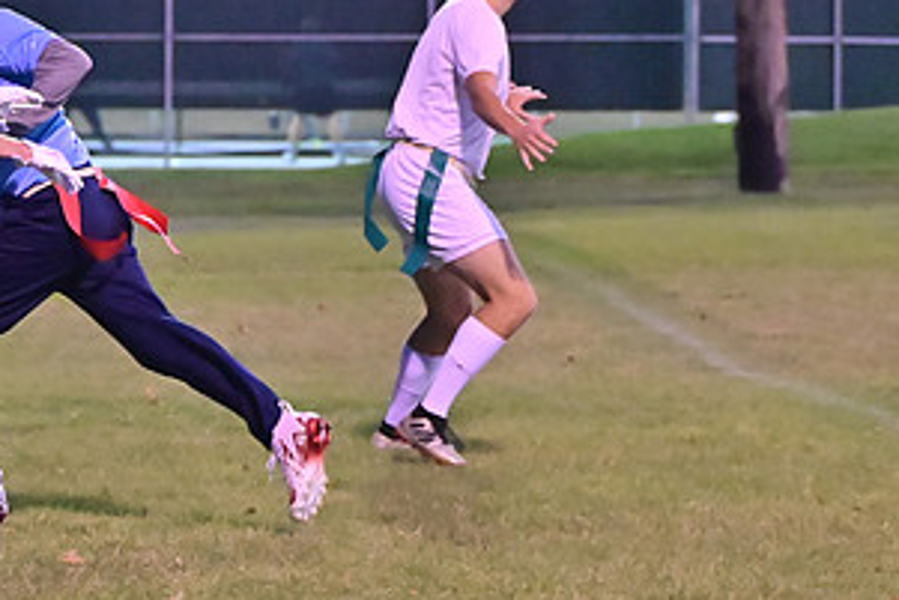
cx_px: 140
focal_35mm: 303
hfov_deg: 6.8
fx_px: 7570
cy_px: 258
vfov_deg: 4.5
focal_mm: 105
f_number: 4
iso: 6400
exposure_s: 1/500
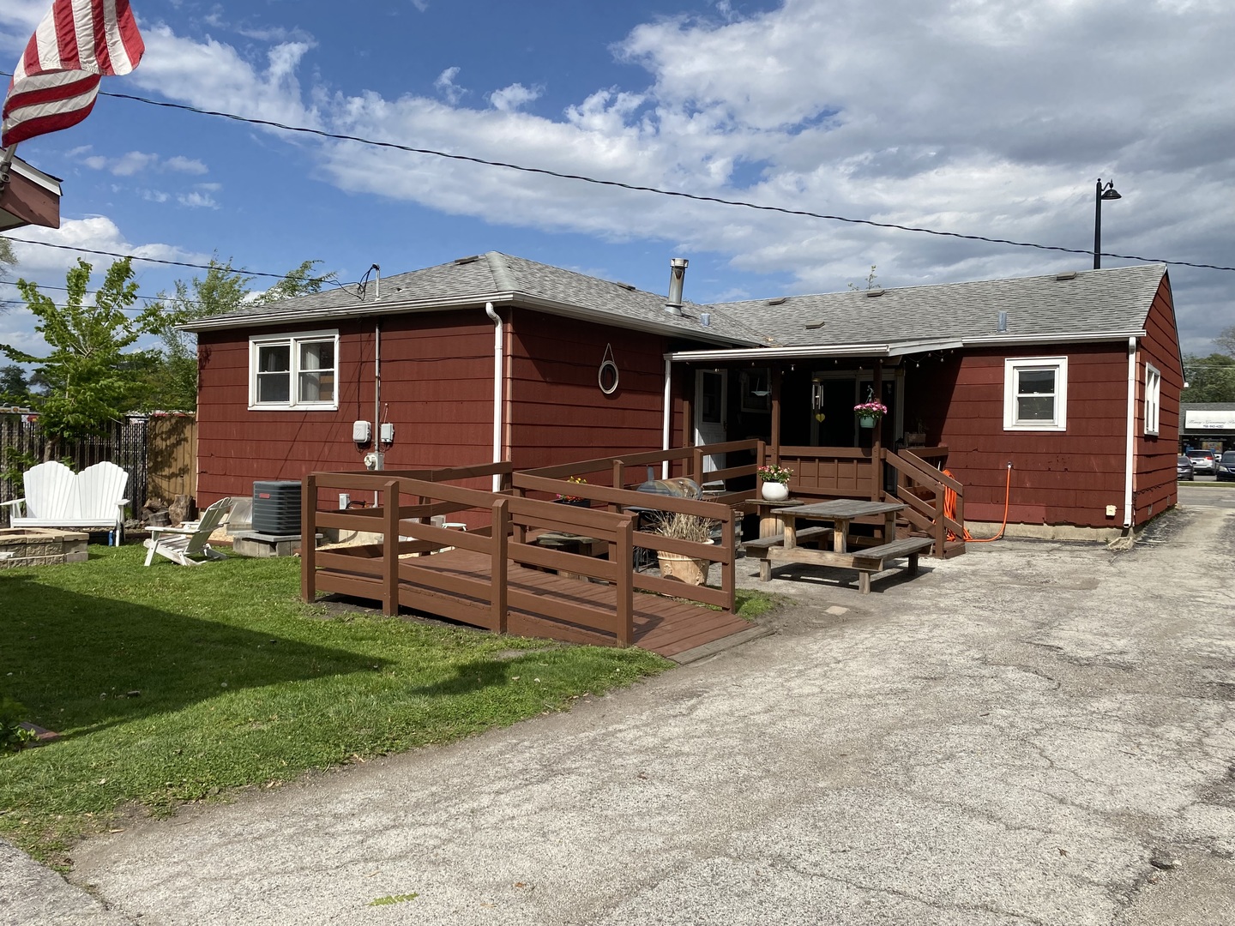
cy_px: 463
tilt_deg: -1.3
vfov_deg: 53.1
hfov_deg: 67.3
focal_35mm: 26
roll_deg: -0.5
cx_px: 618
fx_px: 928
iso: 32
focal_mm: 4.25
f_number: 1.8
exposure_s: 1/3731
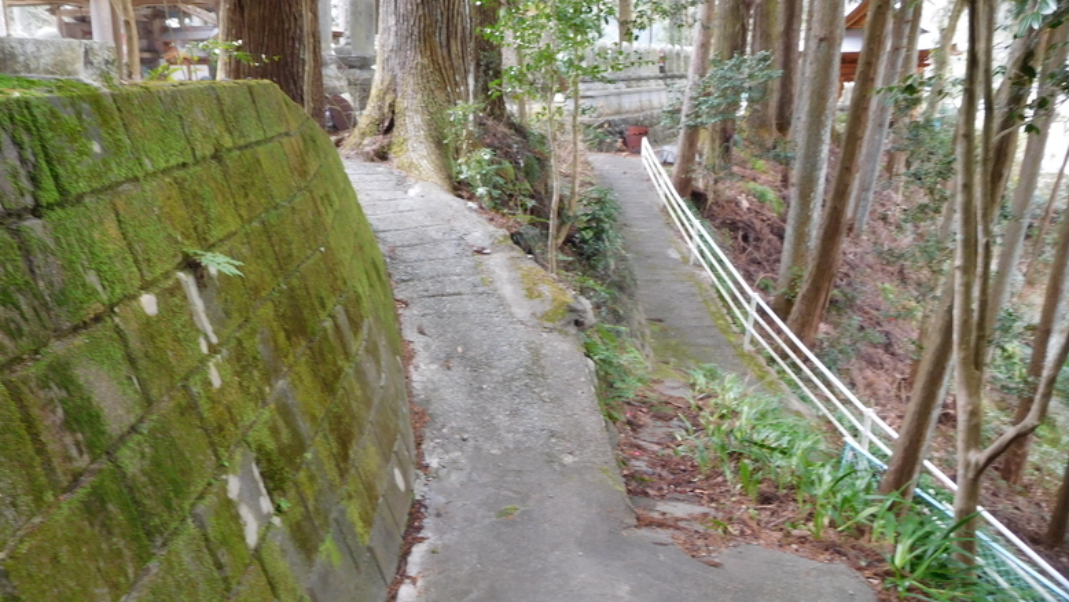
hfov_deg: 67.9
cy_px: 256
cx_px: 532
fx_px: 794
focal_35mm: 28
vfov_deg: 41.4
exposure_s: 1/30
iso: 220
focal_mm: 4.5
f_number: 3.4
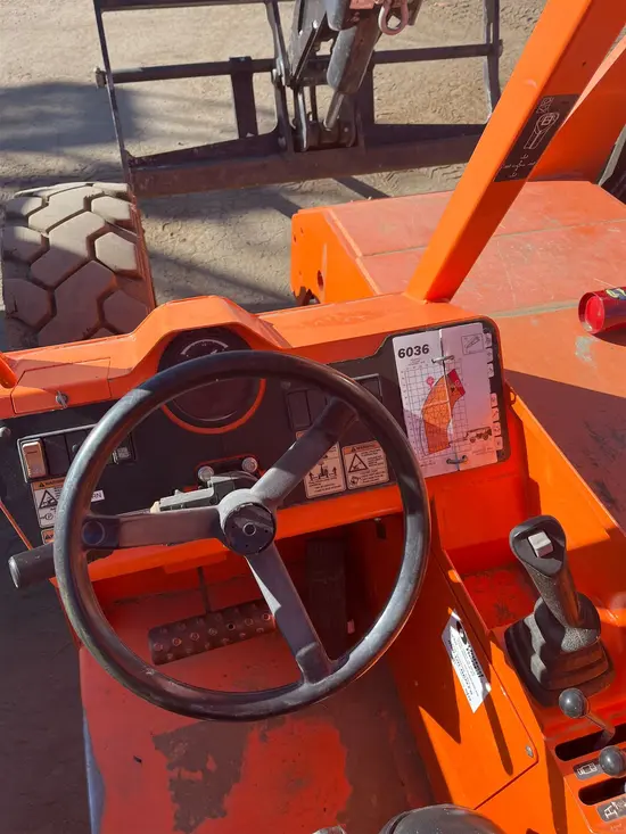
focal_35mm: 26
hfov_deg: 53.1
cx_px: 313
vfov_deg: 67.3
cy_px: 417
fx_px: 627
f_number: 1.6
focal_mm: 5.1
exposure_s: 1/1580
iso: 50
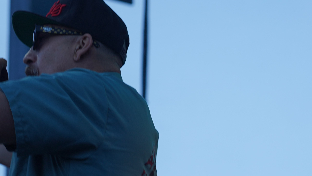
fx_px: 2259
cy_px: 85
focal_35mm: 273
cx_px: -4
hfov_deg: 7.9
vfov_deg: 4.5
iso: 100
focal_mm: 105
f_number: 5
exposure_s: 1/200
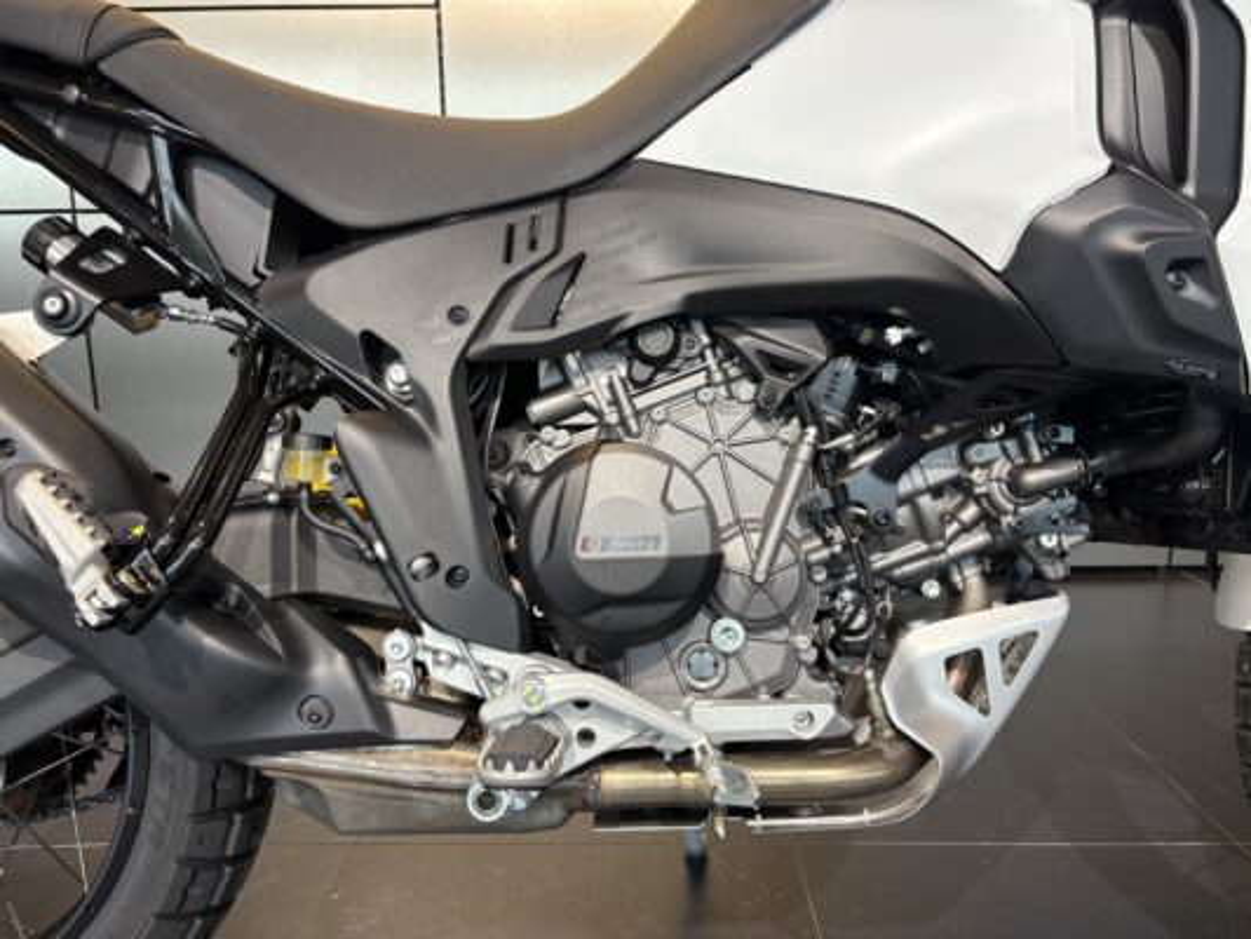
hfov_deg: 67.3
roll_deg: +0.6
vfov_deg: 53.1
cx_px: 626
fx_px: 940
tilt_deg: -11.3
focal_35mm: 26
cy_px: 470
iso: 125
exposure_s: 1/50
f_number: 1.6
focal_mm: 5.96
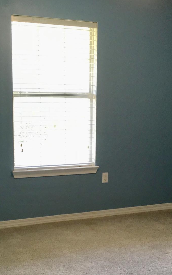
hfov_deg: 22.7
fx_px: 428
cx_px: 101
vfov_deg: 35.6
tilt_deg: -8.6
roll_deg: -0.2
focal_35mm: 57
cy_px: 166
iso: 40
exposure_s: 1/30
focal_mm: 4.15
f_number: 2.2
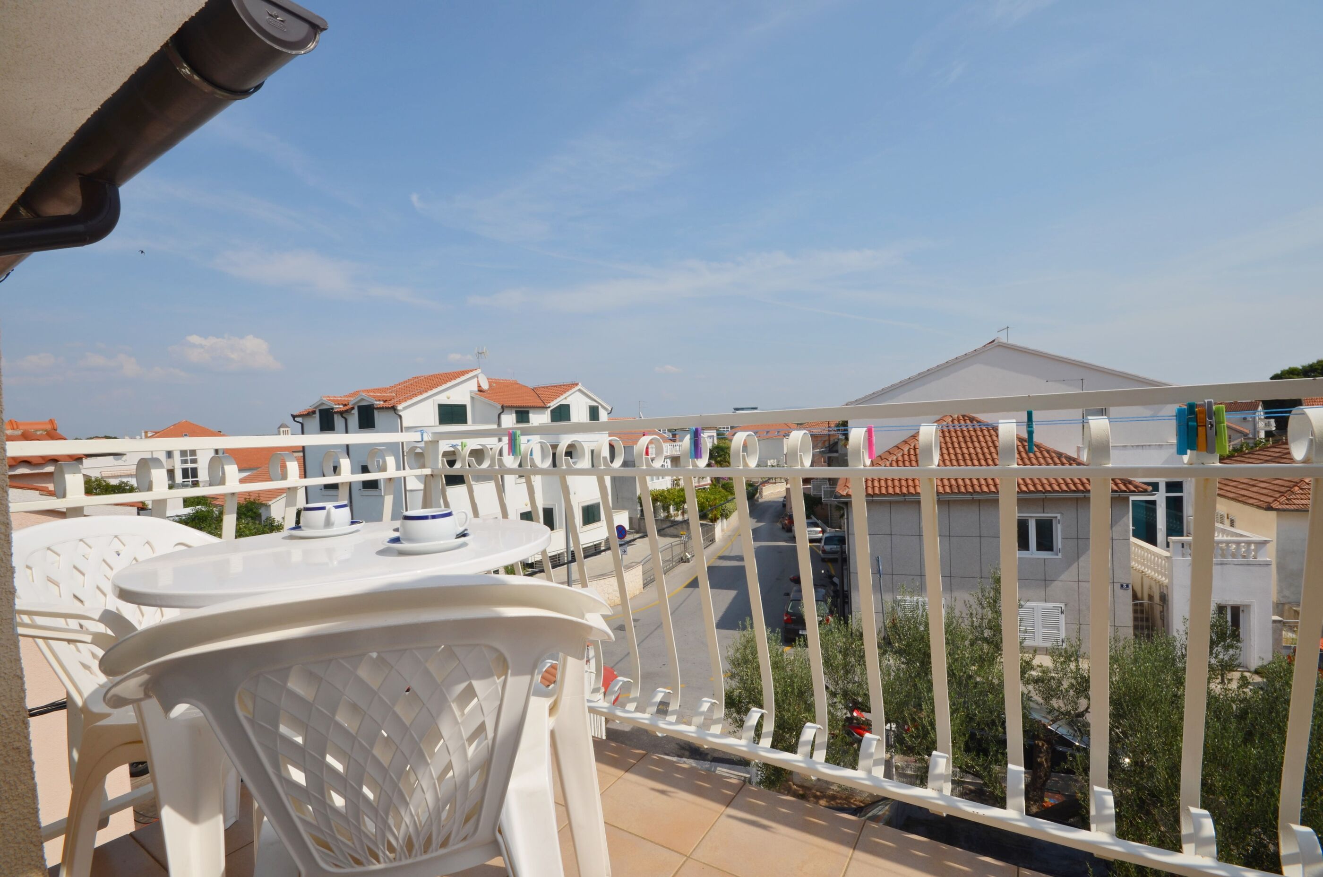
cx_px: 662
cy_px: 438
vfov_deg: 77.1
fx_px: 550
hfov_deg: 100.5
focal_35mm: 15
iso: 100
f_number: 13
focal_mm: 10
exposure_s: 1/200
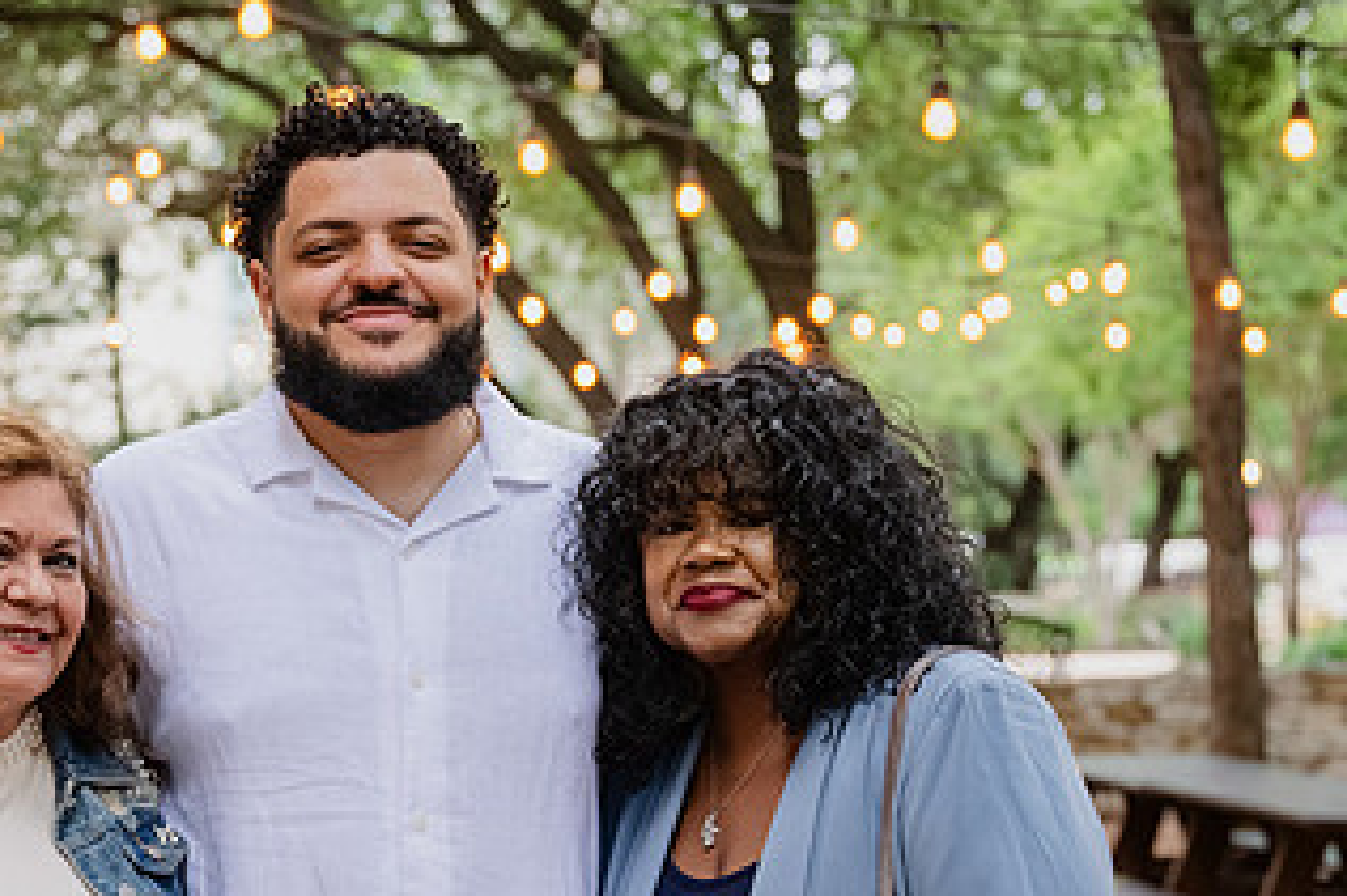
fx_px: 3627
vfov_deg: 14.0
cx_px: 416
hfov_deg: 20.9
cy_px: 737
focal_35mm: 97
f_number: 3.5
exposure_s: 1/160
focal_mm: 53
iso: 3200
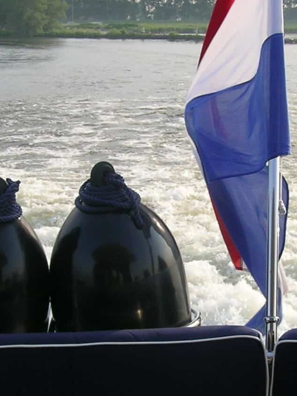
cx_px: 169
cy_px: 260
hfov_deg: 17.4
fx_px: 973
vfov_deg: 22.9
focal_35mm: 85
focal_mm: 5.8
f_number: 5
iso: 50
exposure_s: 1/178
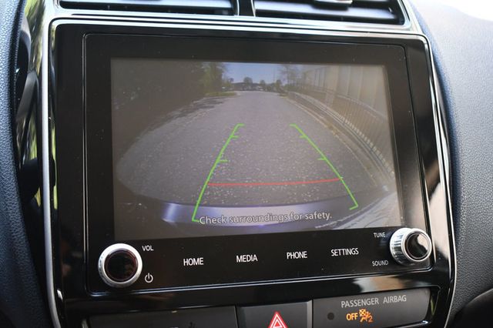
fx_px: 547
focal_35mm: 40
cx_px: 246
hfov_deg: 48.5
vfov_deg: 33.4
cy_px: 164
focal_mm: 27
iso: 1250
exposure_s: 1/125
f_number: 4
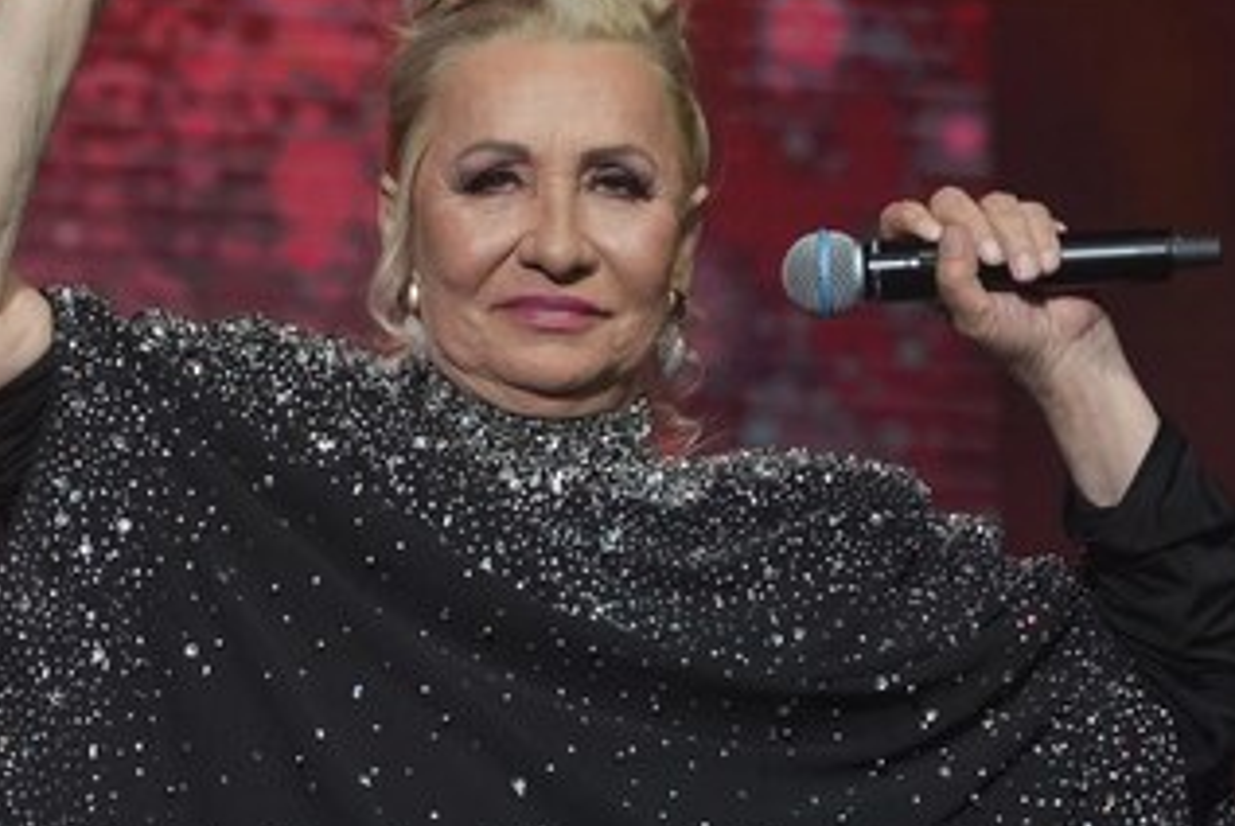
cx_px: 506
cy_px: 341
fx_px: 9030
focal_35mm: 263
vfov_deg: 5.2
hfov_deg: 7.8
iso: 3200
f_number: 4
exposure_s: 1/800
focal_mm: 94
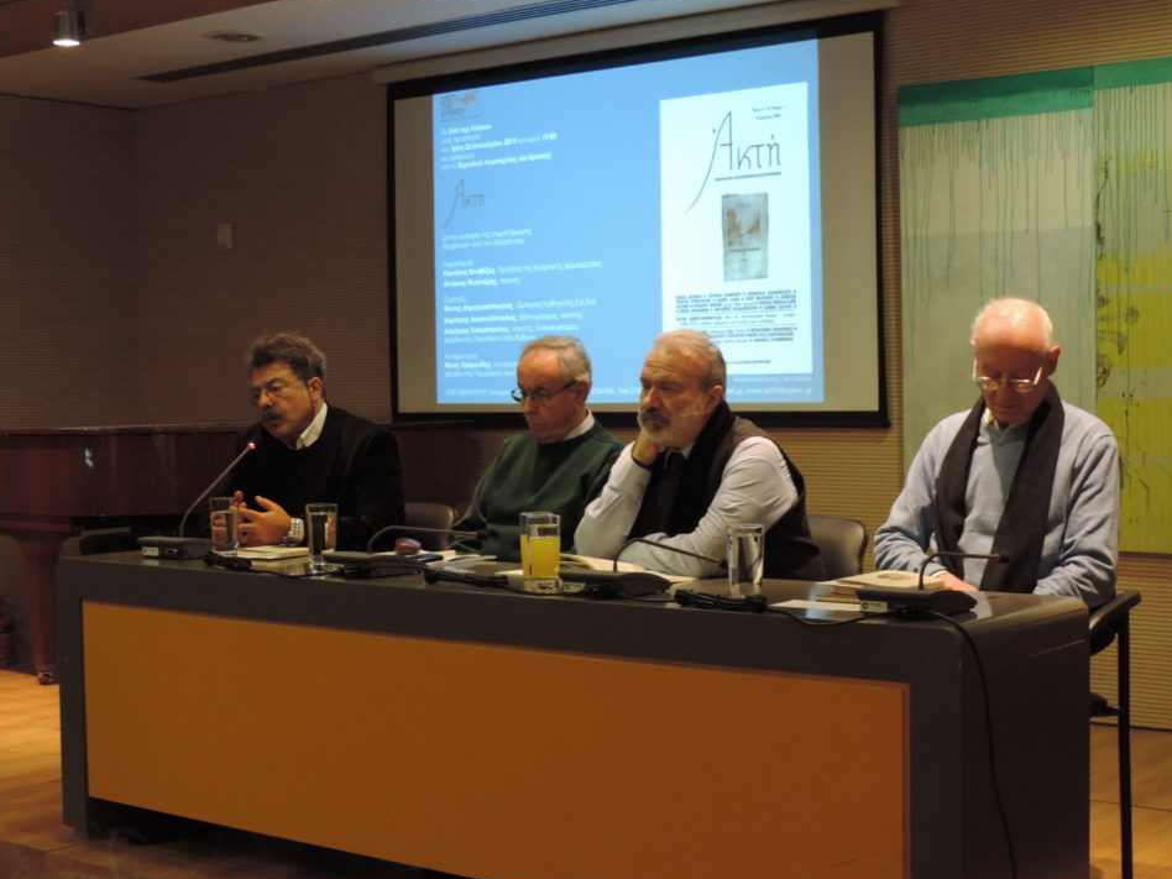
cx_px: 623
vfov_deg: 27.0
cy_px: 456
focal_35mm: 54
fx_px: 1828
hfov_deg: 35.5
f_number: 3.6
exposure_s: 1/30
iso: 400
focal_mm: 8.9
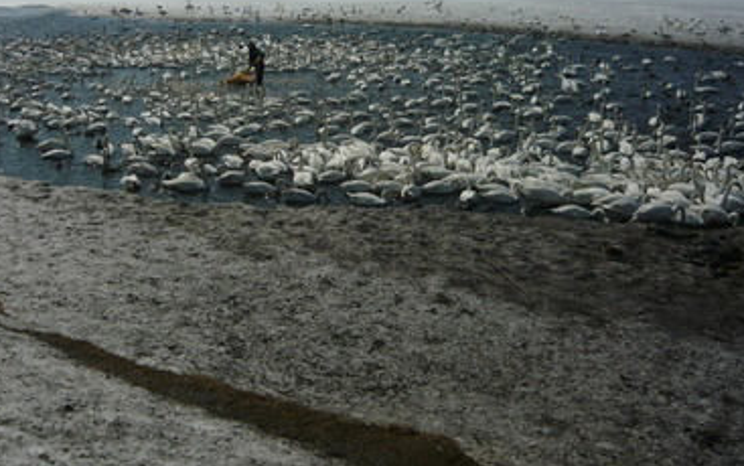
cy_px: 159
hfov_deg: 49.2
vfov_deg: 31.8
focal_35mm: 40
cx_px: 334
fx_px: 812
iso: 100
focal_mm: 5.5
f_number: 8
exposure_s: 1/1000
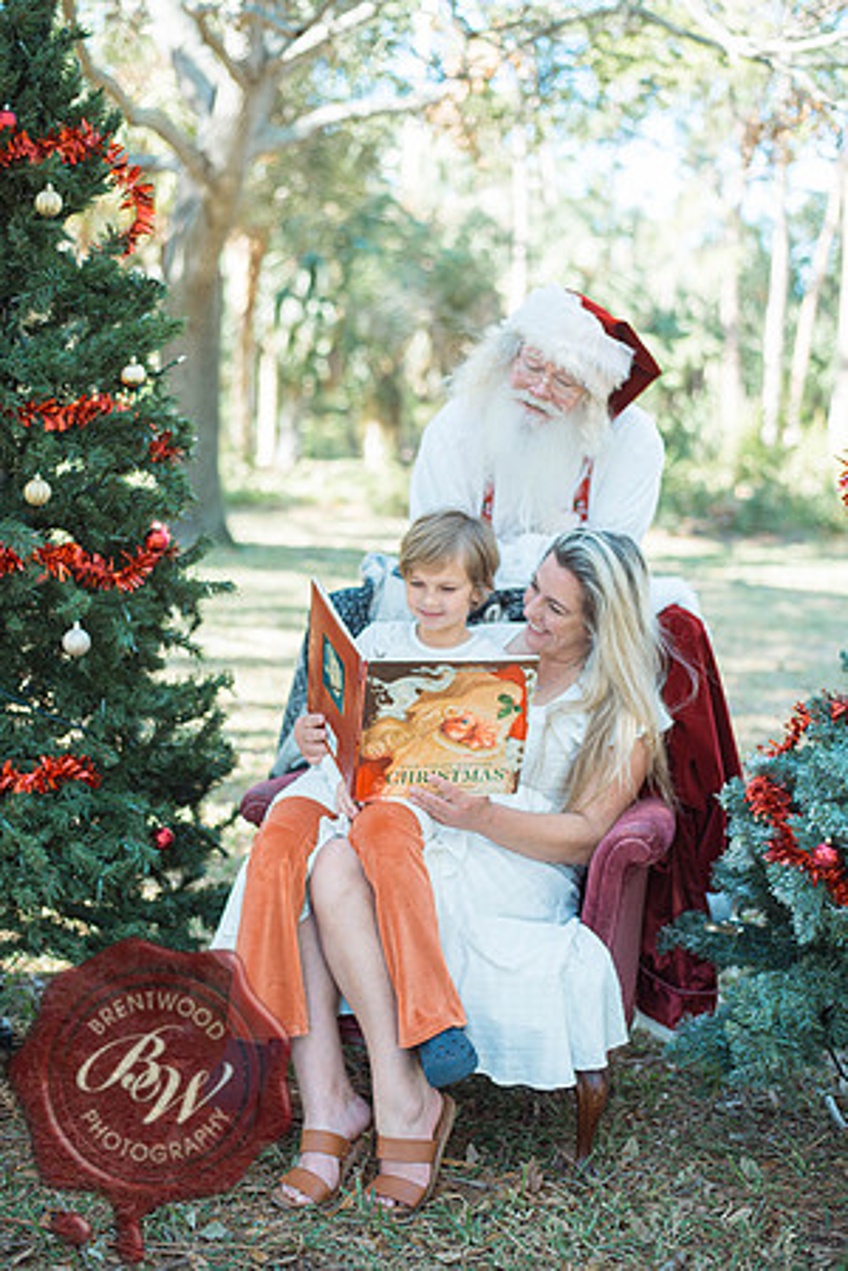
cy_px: 636
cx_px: 424
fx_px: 1767
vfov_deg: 39.6
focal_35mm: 50
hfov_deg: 27.0
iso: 125
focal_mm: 50
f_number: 2.5
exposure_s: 1/320
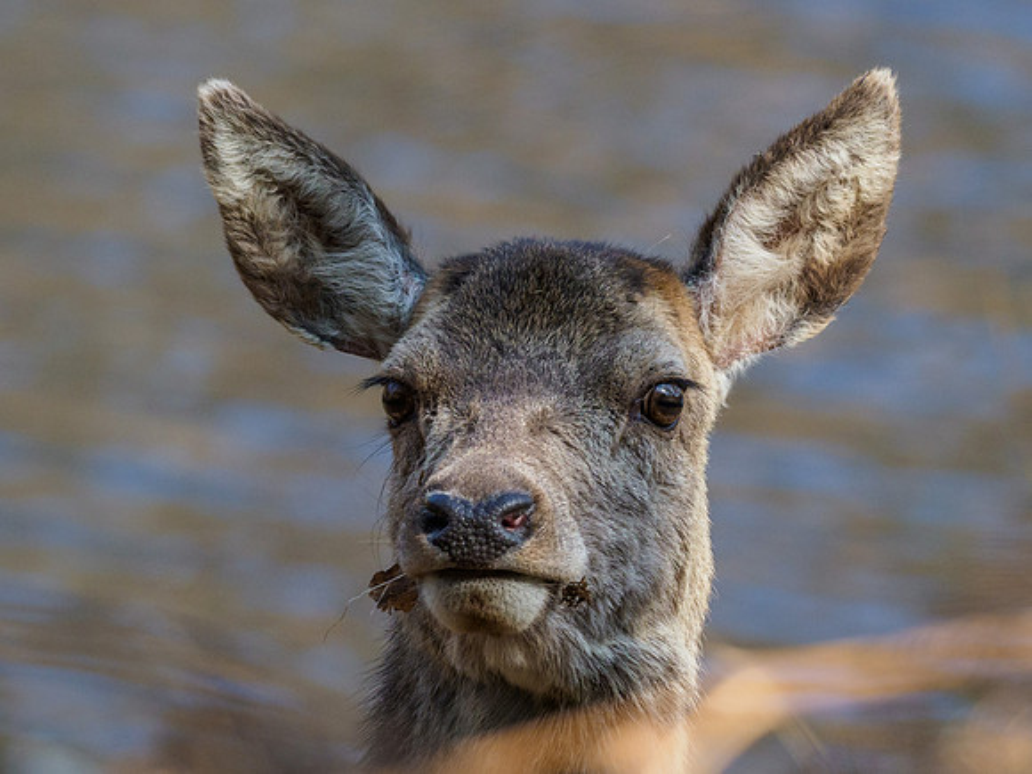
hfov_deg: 2.0
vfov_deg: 1.5
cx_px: 488
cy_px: 362
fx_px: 29502
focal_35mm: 990
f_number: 4
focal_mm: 300
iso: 640
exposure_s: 1/1000
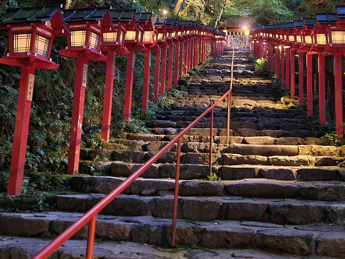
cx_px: 208
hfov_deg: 39.5
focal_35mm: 48
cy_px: 77
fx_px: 478
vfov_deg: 29.9
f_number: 1.8
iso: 640
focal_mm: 5.4
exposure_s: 1/12
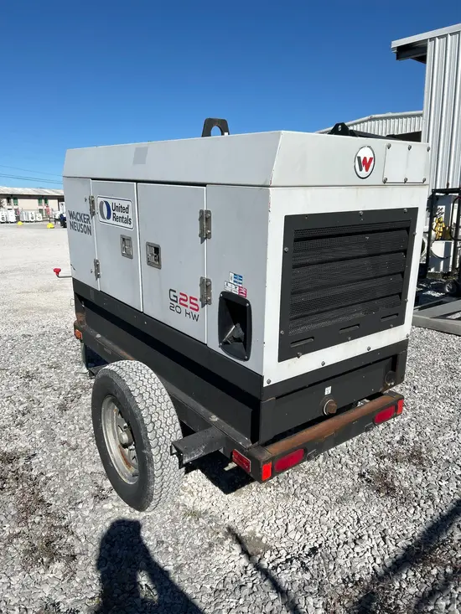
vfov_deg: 67.3
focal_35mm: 26
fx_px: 462
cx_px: 230
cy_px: 307
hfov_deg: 53.1
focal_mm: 5.7
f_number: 1.5
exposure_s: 1/6993
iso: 50
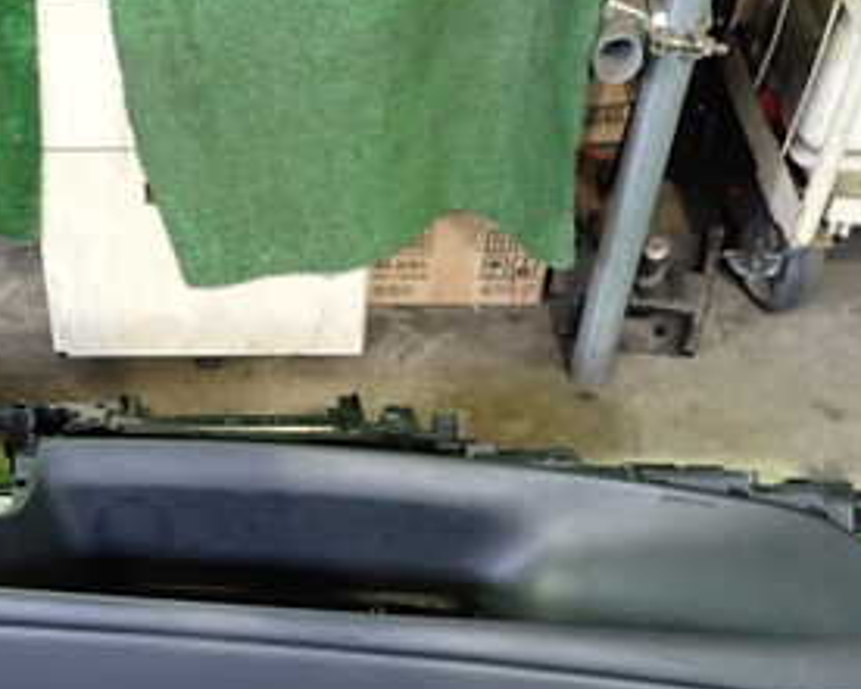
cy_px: 611
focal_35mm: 53
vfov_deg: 27.7
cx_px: 237
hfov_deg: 34.7
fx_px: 1351
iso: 800
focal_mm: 4.5
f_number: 2
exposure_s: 1/30
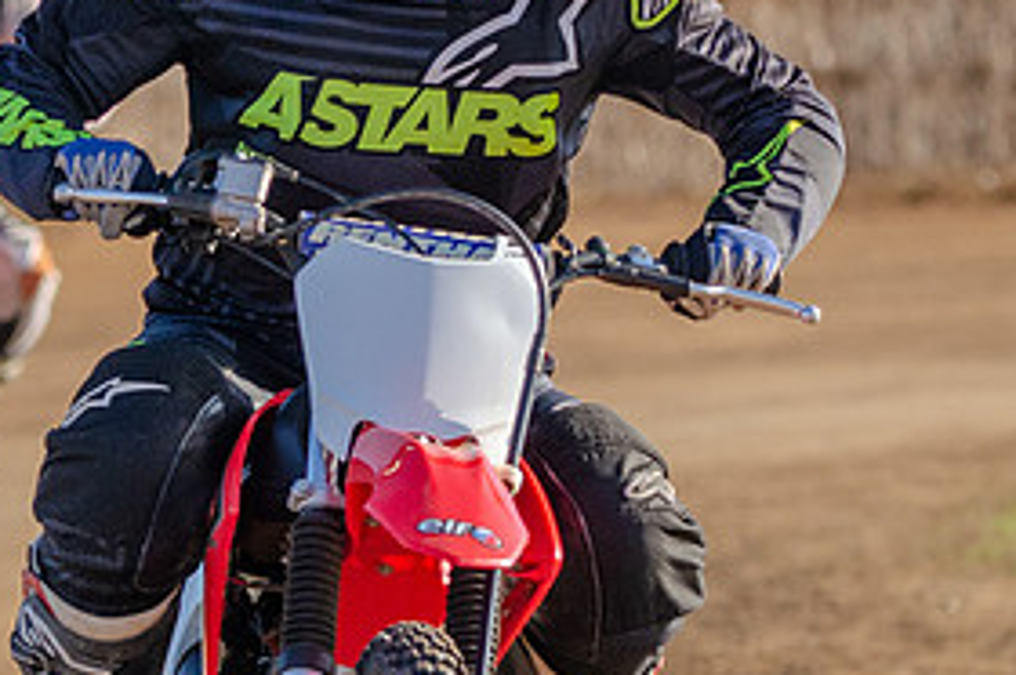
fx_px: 23369
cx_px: 76
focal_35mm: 829
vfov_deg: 1.7
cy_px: 83
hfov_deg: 2.5
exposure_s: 1/1250
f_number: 5.6
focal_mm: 210
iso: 400
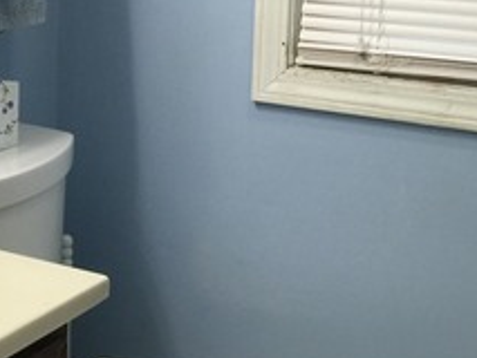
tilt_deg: -8.6
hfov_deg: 22.2
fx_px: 1200
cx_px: 103
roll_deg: -2.0
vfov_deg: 16.7
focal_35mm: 87
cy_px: 31
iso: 64
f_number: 2.2
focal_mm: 4.15
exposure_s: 1/15
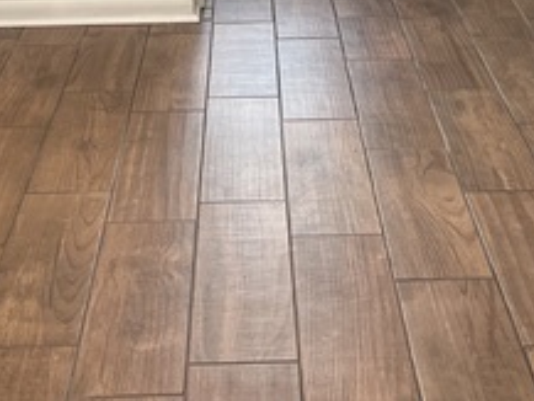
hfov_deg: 24.4
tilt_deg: -7.9
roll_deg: +0.6
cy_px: -212
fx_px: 1235
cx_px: 265
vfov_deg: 16.7
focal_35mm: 80
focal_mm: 5.7
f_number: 1.5
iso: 100
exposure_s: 1/120
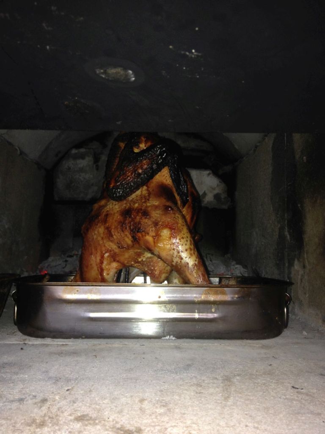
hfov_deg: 40.7
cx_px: 162
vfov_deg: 52.6
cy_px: 217
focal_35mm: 35
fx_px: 438
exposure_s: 1/20
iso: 50
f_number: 2.4
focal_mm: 4.28
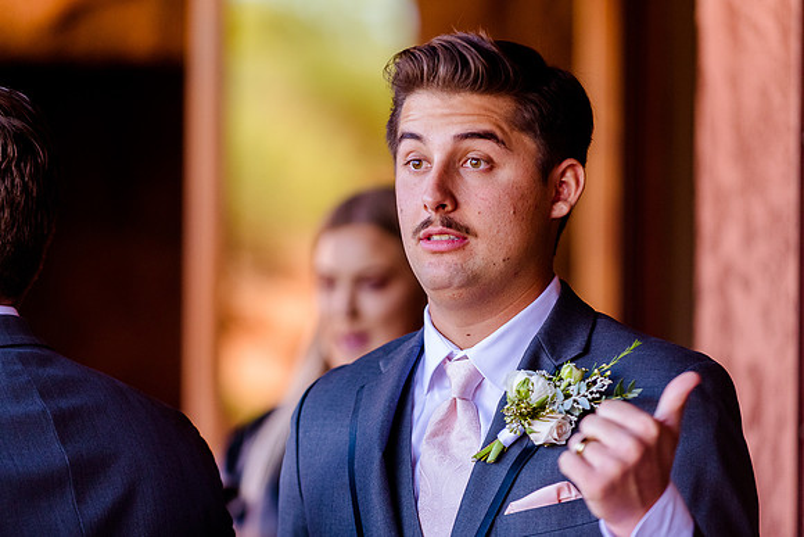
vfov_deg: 7.2
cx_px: 416
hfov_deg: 10.8
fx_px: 4254
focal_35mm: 190
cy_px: 264
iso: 1000
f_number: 2.8
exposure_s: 1/500
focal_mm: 170
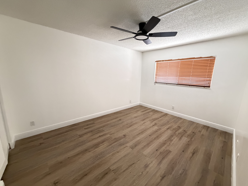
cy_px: 93
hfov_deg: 102.1
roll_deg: -2.6
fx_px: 100
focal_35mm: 14
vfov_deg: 85.7
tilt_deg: -10.5
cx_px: 124
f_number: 2.2
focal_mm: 2.22
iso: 800
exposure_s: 1/60
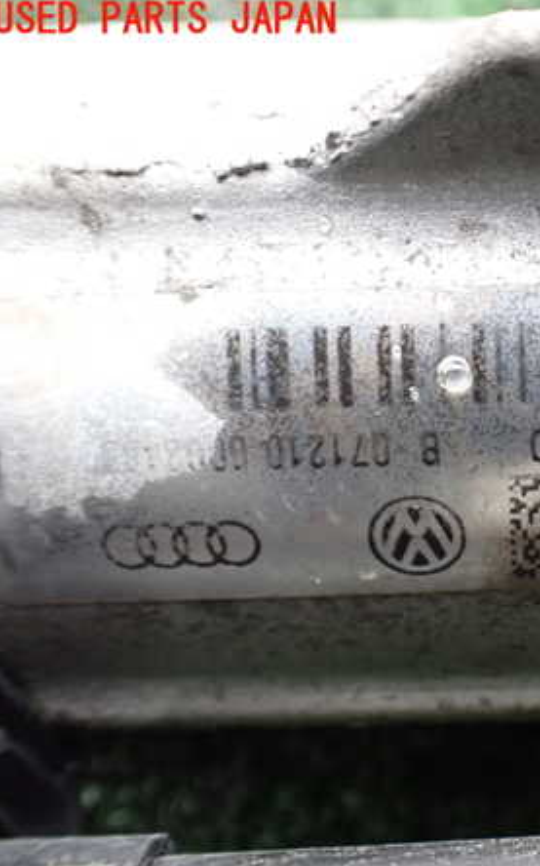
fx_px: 1014
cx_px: 567
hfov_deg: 27.7
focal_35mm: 43
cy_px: 435
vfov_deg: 46.2
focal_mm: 5.4
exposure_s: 1/125
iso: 500
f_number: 2.3
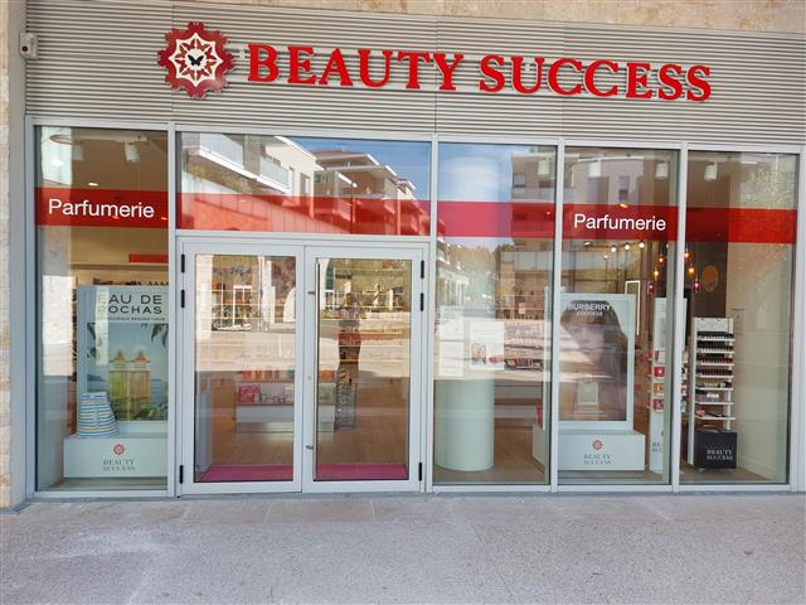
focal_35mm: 25
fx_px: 582
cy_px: 302
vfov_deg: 54.9
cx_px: 403
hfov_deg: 69.4
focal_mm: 5.23
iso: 25
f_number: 1.8
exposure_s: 1/205
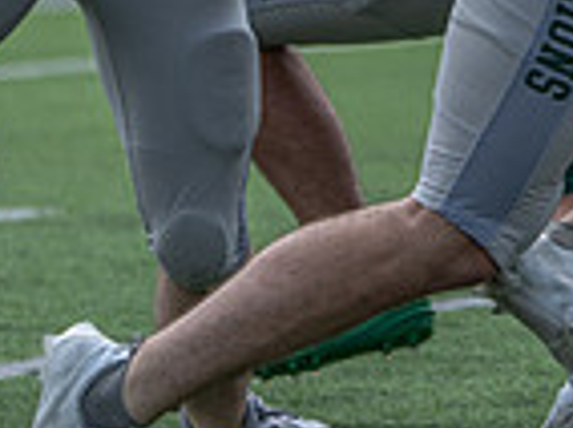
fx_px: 18541
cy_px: -28
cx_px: 989
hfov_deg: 1.8
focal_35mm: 1122
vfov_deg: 1.3
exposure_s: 1/1250
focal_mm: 235
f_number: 5.6
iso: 250
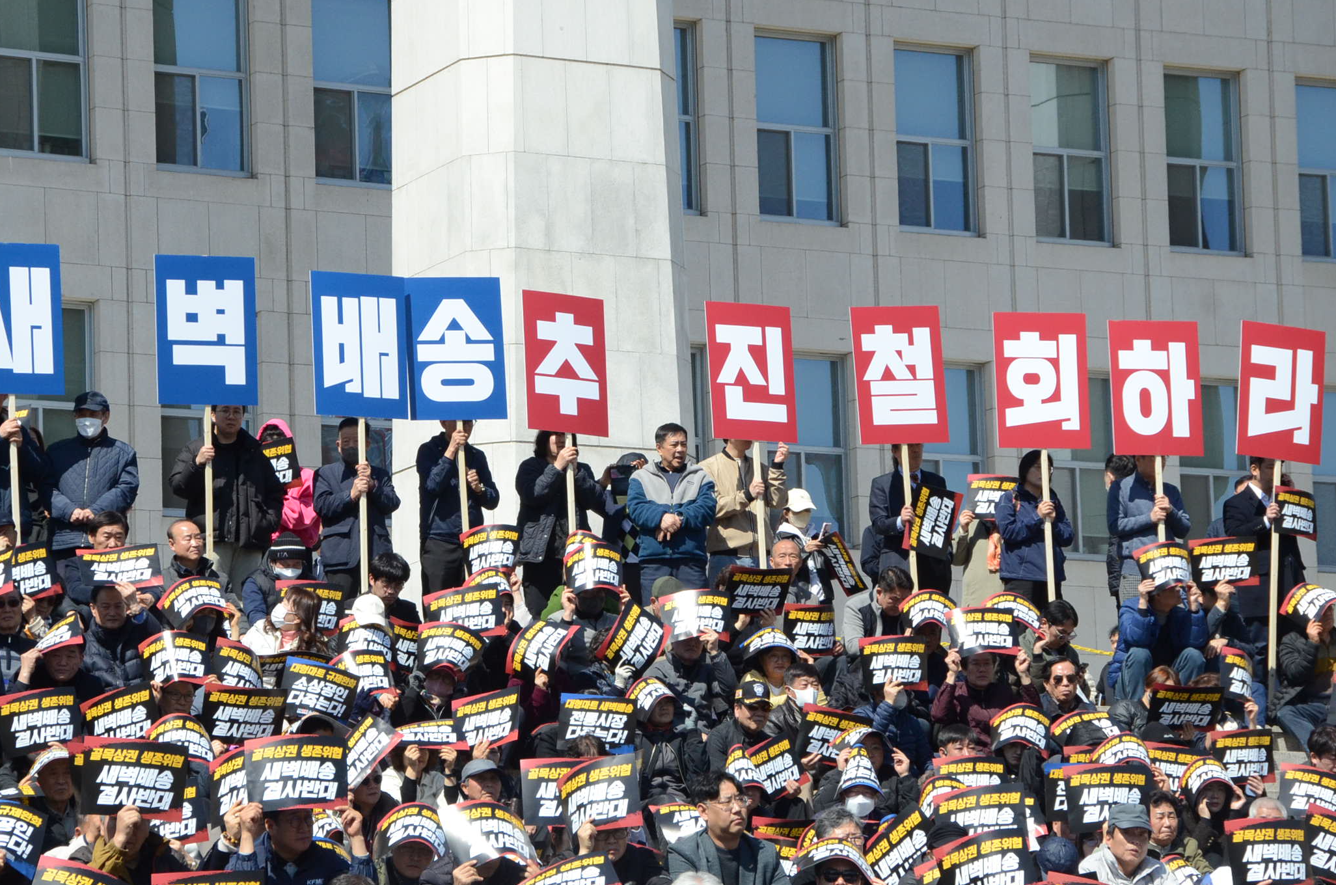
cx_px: 648
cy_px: 409
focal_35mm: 144
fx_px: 5333
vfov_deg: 9.5
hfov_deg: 14.3
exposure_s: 1/1600
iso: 1000
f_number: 10
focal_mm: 80
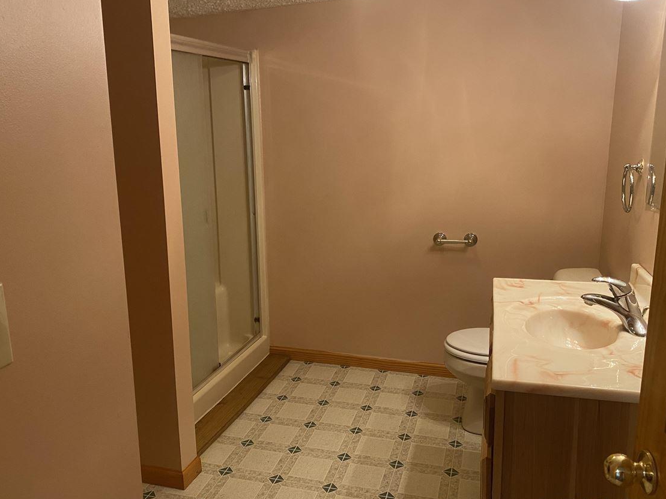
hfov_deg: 59.9
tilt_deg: -11.1
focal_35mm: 30
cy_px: 253
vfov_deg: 46.8
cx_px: 323
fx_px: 577
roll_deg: +0.8
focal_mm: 4.25
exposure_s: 1/60
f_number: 1.8
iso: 250
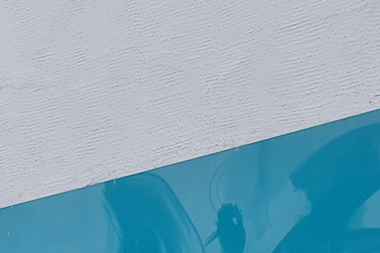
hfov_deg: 24.4
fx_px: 813
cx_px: -48
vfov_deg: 13.9
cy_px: 562
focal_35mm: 77
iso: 64
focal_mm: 2.2
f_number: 2.2
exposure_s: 1/692
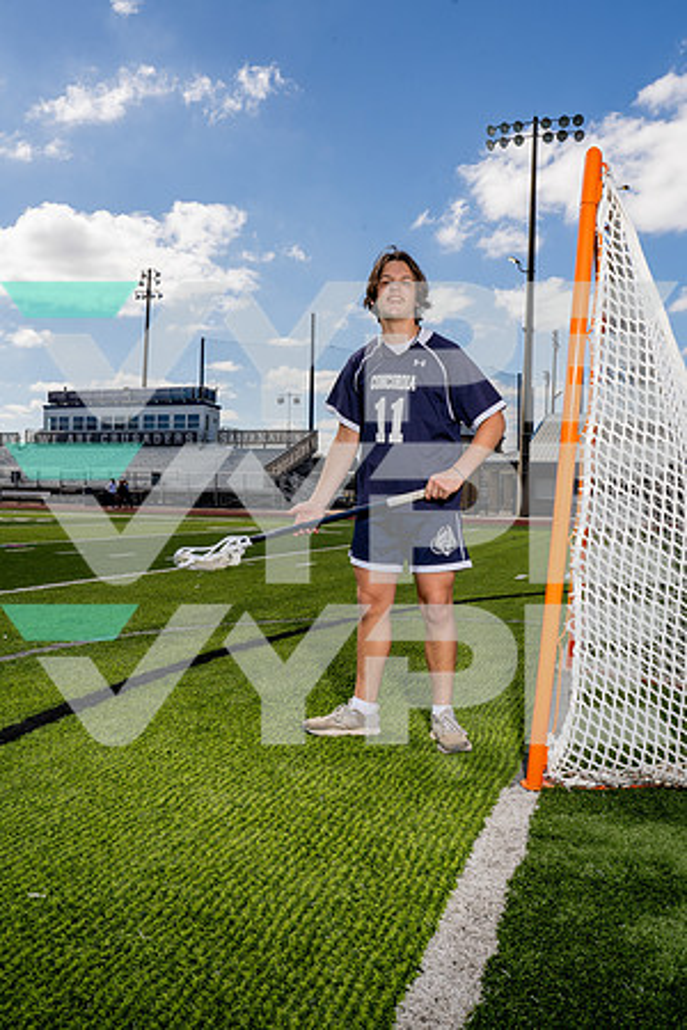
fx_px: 801
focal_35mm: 28
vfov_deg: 65.5
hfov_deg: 46.4
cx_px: 344
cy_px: 515
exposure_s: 1/250
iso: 100
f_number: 14
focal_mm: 28
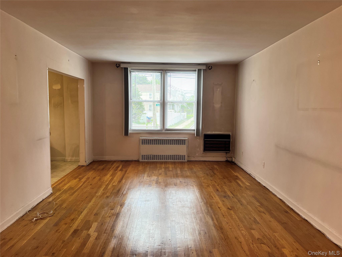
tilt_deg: -4.4
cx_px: 171
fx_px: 257
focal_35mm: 26
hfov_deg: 67.3
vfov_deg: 53.1
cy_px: 128
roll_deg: -0.3
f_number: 1.5
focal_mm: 5.7
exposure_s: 1/120
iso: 125
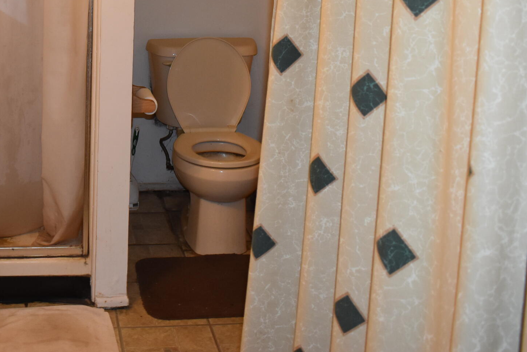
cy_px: -5
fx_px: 820
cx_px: 112
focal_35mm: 56
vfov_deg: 23.1
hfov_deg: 34.6
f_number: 4.5
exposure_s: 1/80
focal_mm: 18
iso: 800
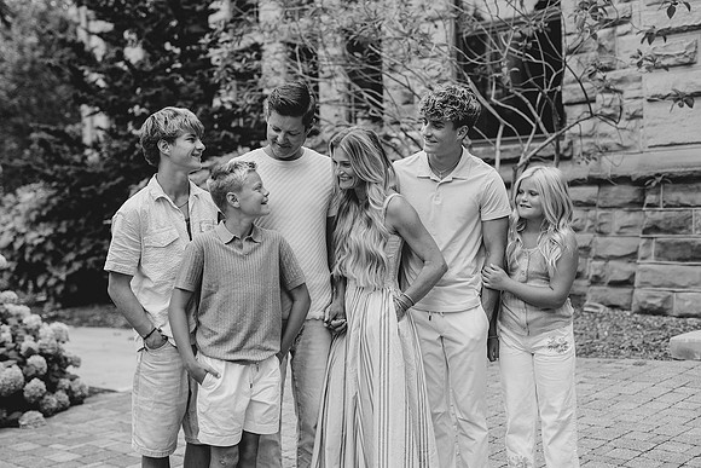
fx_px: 974
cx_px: 350
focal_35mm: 50
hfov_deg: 39.6
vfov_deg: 27.0
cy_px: 234
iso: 640
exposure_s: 1/250
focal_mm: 50
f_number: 2.8
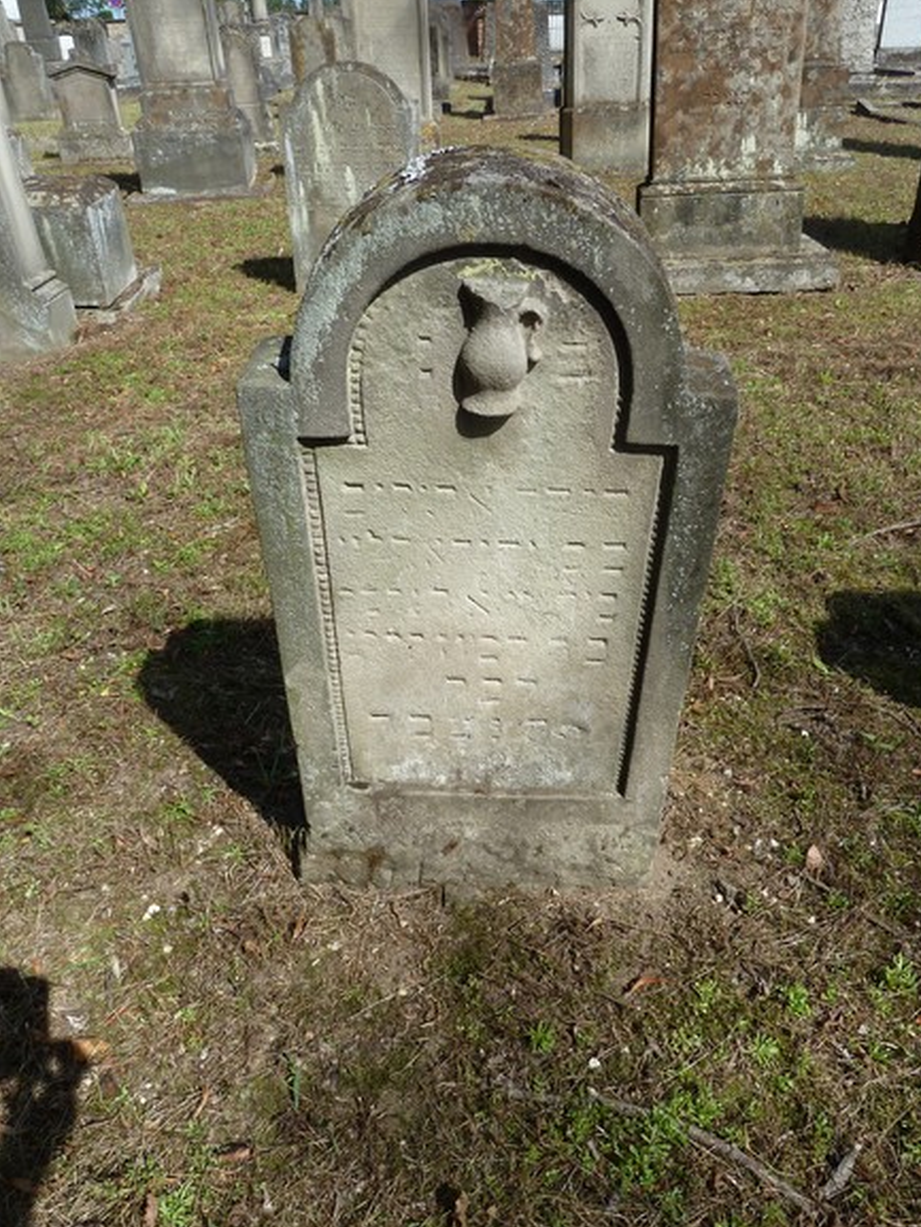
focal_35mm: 26
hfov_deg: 53.1
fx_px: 922
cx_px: 476
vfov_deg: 67.3
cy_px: 625
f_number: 4
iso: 80
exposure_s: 1/500
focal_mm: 4.1
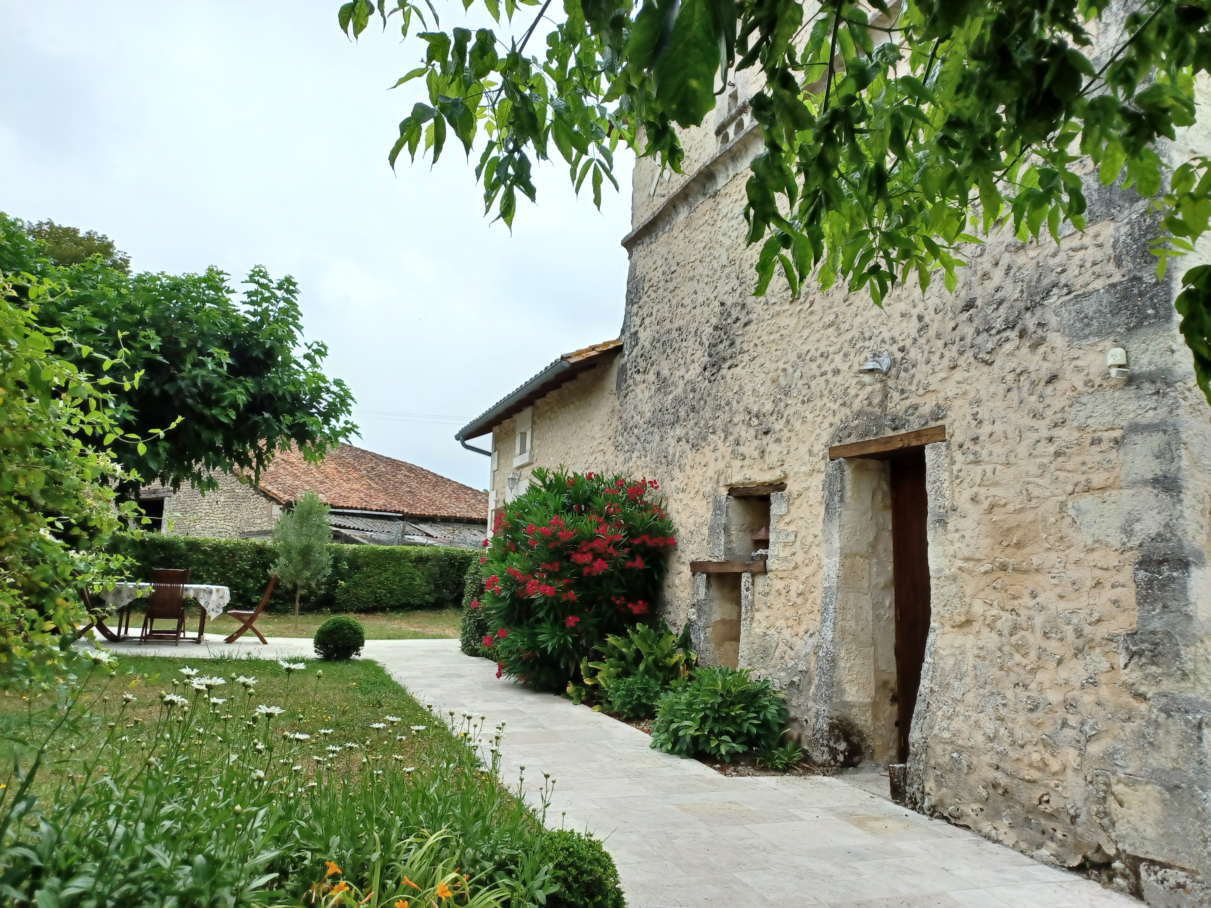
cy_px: 454
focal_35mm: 25
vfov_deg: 54.9
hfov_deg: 69.4
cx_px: 606
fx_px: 875
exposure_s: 1/266
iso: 32
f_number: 1.8
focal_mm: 4.6
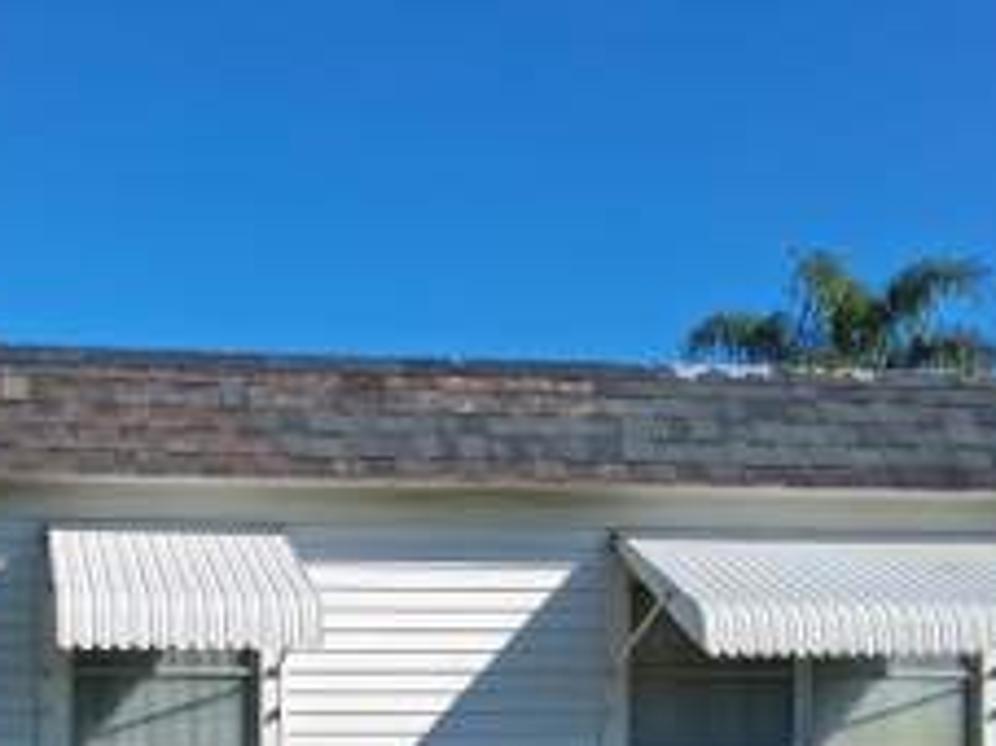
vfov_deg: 25.4
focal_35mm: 55
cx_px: 219
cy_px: 715
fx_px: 1582
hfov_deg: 34.0
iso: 25
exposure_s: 1/920
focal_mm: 3.98
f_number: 1.8
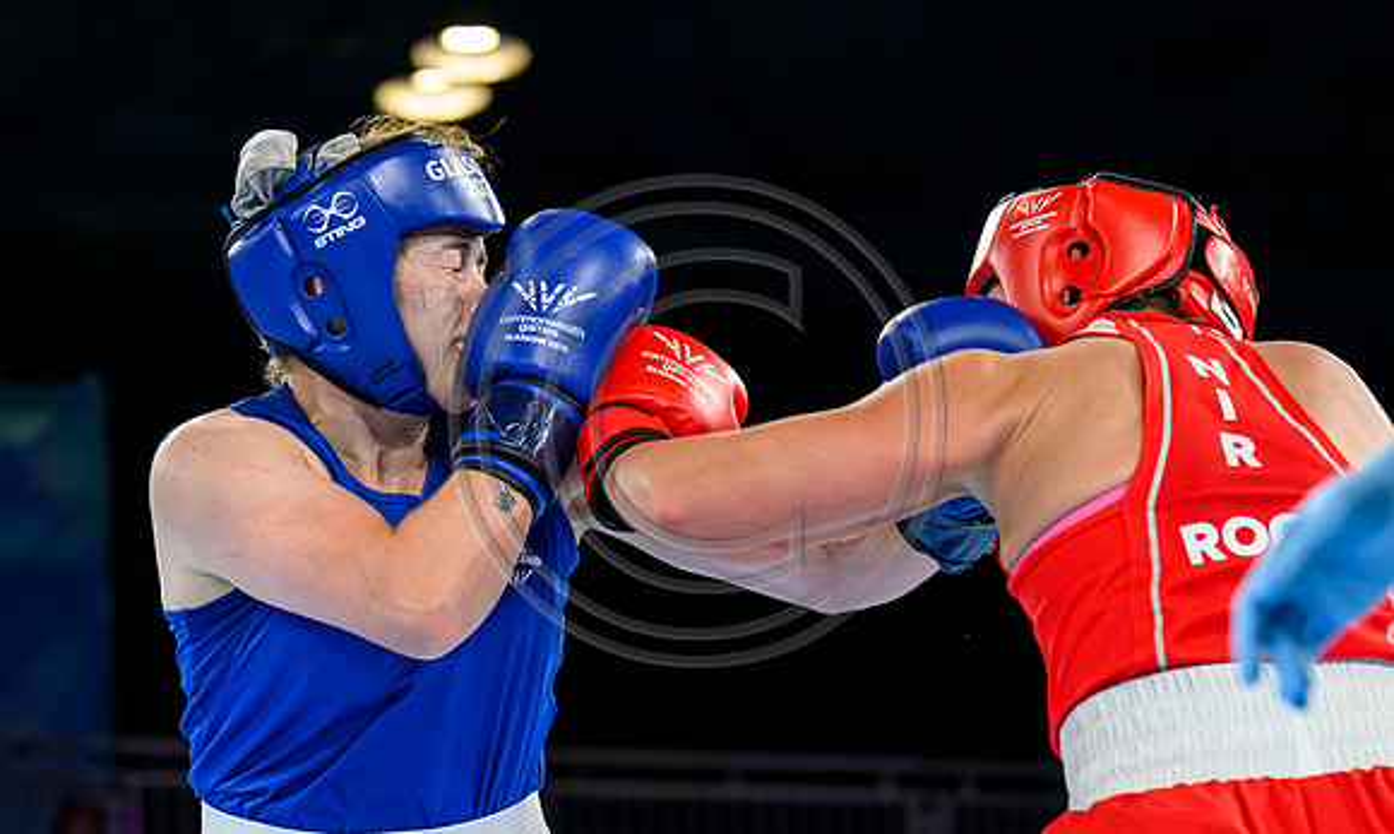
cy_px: 660
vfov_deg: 9.7
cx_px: 715
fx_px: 4882
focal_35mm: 130
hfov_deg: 16.2
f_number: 3.2
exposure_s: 1/1600
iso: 2000
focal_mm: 70
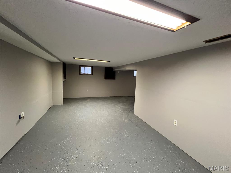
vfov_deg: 89.9
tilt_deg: -7.5
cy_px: 86
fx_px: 87
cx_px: 116
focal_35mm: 13
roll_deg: -2.5
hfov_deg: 106.2
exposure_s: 1/60
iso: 400
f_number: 1.8
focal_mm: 1.57
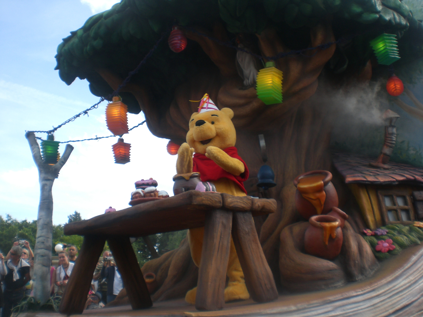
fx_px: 464
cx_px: 212
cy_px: 158
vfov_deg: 37.7
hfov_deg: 49.0
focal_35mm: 38
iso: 50
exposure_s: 1/200
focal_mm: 6.3
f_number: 4.4
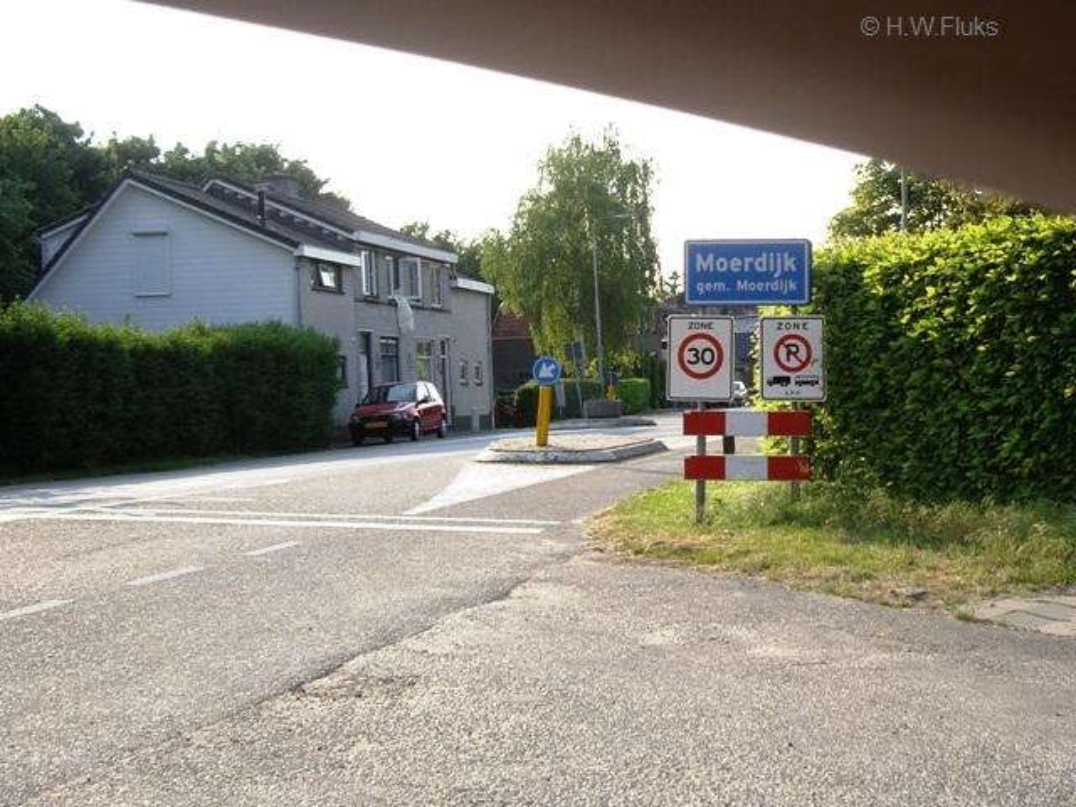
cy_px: 404
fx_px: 1181
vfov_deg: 37.7
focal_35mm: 38
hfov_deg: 49.0
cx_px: 538
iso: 64
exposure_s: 1/400
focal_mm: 7.9
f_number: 2.8
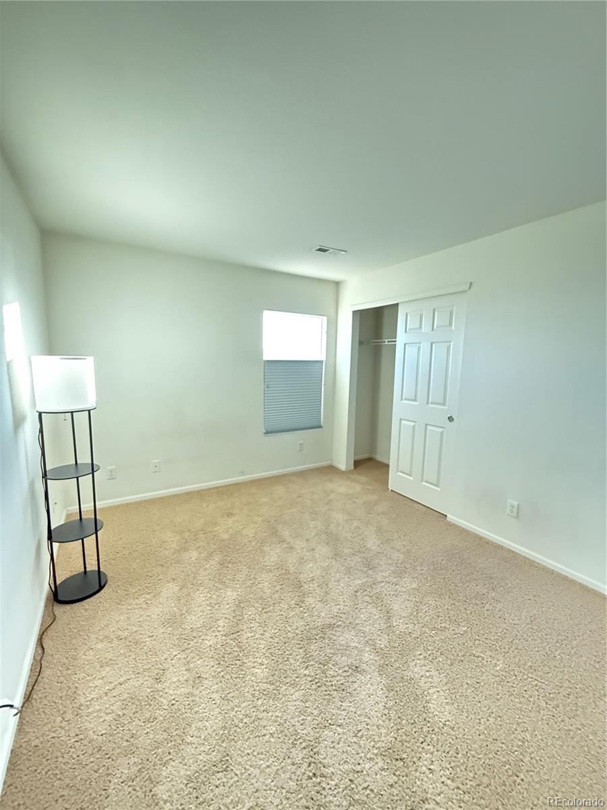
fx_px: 327
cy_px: 405
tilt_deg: -7.7
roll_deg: -1.1
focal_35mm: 14
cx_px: 304
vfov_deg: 102.1
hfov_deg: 85.7
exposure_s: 1/60
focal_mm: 2.22
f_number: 2.2
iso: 1250
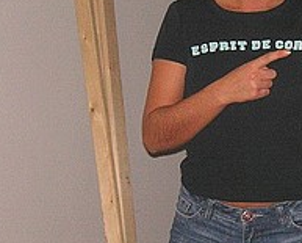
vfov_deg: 10.2
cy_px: 87
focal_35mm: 151
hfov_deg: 12.6
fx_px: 1352
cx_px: 305
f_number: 4
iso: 160
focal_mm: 10.8
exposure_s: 1/60
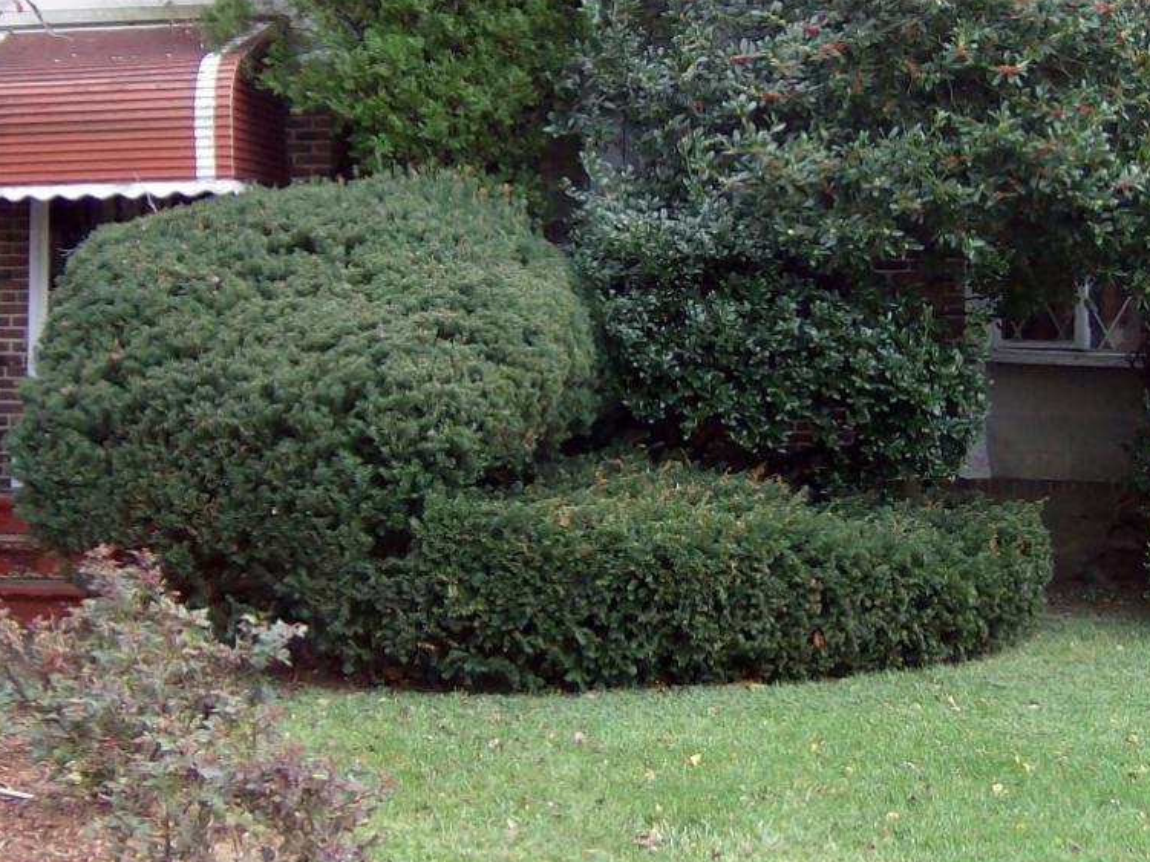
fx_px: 2292
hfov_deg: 28.2
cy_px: 283
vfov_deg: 21.2
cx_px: 557
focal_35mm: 69
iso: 100
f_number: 2.8
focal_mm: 6
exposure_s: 1/153
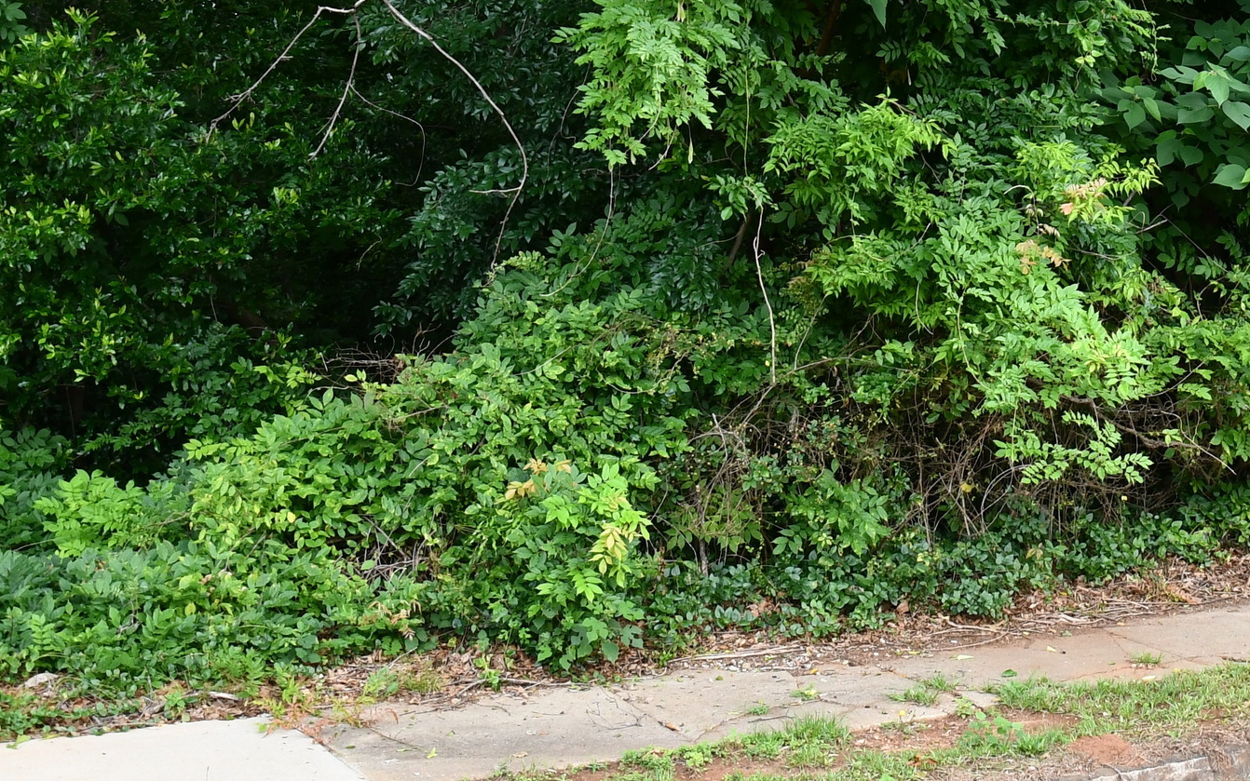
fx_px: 2146
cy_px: -155
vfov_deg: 19.4
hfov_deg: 31.5
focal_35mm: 63
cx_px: 1021
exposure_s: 1/250
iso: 400
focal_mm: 18
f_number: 4
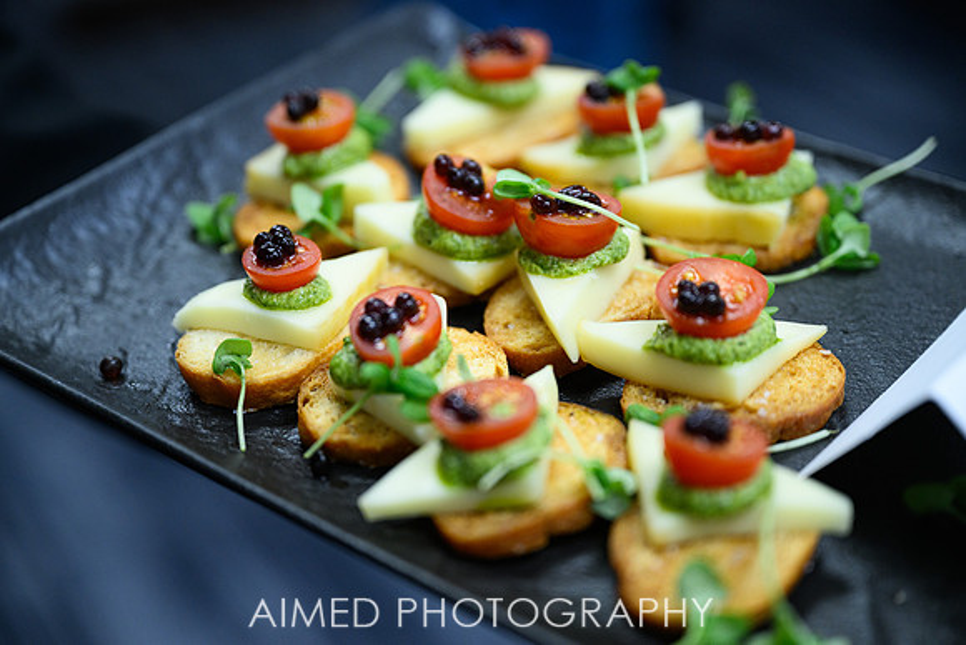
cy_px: 322
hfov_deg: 28.8
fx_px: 1879
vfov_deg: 19.5
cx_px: 483
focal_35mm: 70
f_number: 2.8
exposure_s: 1/400
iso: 1600
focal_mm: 70
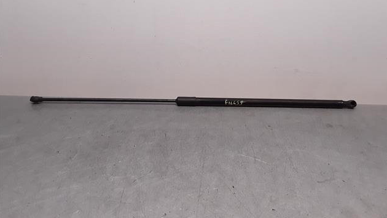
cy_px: 86
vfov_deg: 37.6
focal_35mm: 31
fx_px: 318
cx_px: 195
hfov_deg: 62.6
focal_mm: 2.91
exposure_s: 1/181
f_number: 1.9
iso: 100
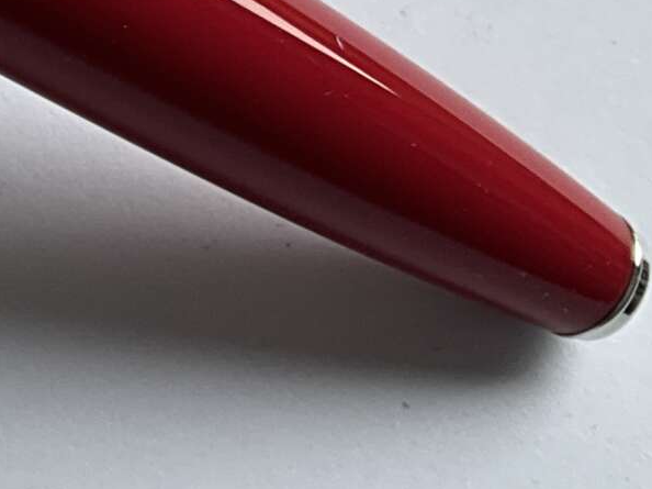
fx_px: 2353
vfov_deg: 10.9
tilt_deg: -60.1
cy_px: -437
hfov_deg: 13.8
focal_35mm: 125
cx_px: -564
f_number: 1.8
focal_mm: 3
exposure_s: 1/145
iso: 20
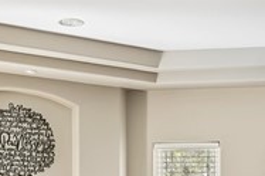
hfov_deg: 21.8
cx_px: 196
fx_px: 683
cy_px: 226
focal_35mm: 93
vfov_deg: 14.1
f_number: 8
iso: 800
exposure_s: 1/5
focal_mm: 16
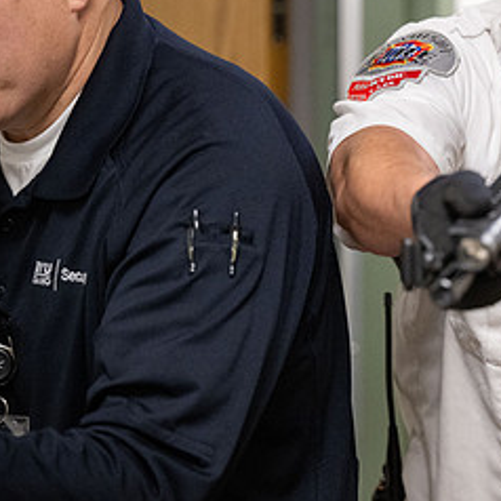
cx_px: 585
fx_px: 4241
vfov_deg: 6.8
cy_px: 140
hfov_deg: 6.7
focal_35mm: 259
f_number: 2.8
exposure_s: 1/640
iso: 2500
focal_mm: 125
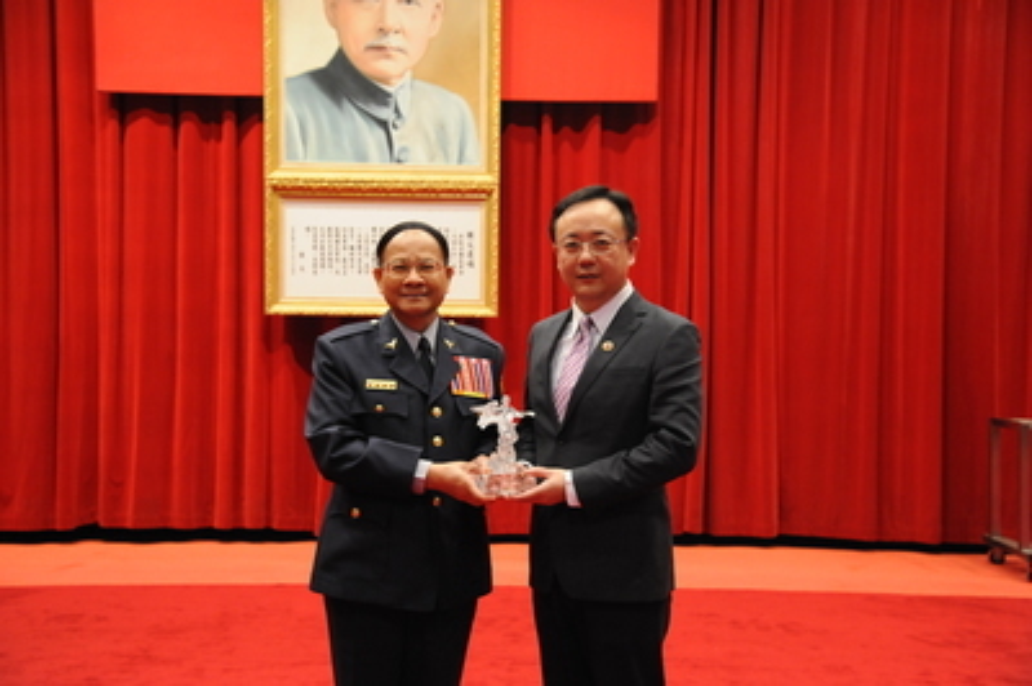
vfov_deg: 29.2
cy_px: 343
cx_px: 516
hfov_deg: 42.8
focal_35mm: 46
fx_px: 1318
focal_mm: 46
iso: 3200
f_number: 4.5
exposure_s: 1/125
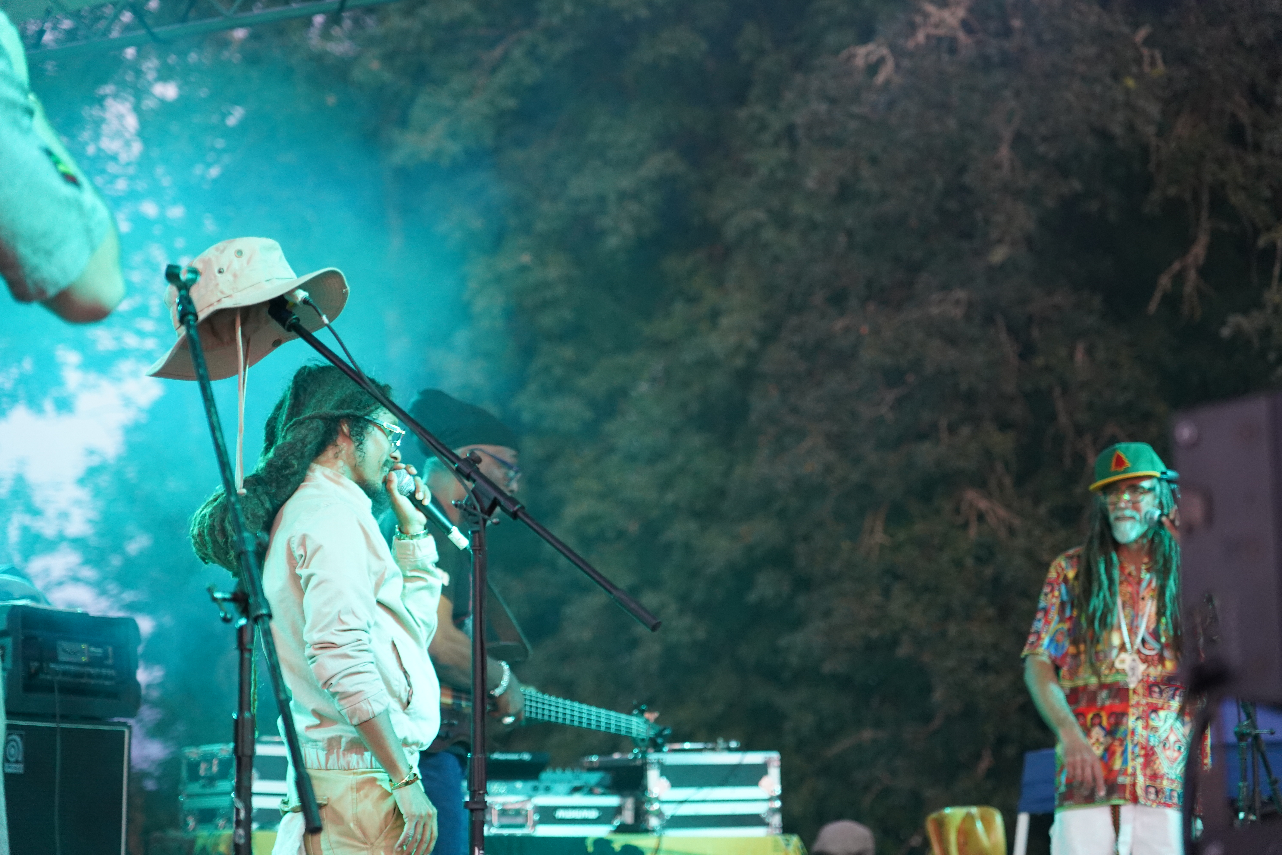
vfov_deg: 13.0
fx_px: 3739
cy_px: 428
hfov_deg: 19.5
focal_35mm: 105
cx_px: 641
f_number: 4
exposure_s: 1/160
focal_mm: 105
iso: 4000
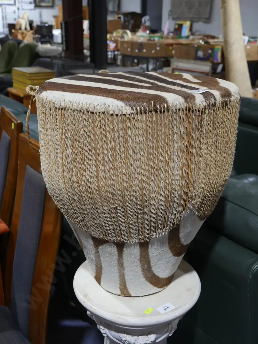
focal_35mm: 42
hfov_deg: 34.3
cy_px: 172
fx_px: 417
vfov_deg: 44.8
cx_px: 129
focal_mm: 21
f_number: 5
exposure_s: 1/60
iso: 640
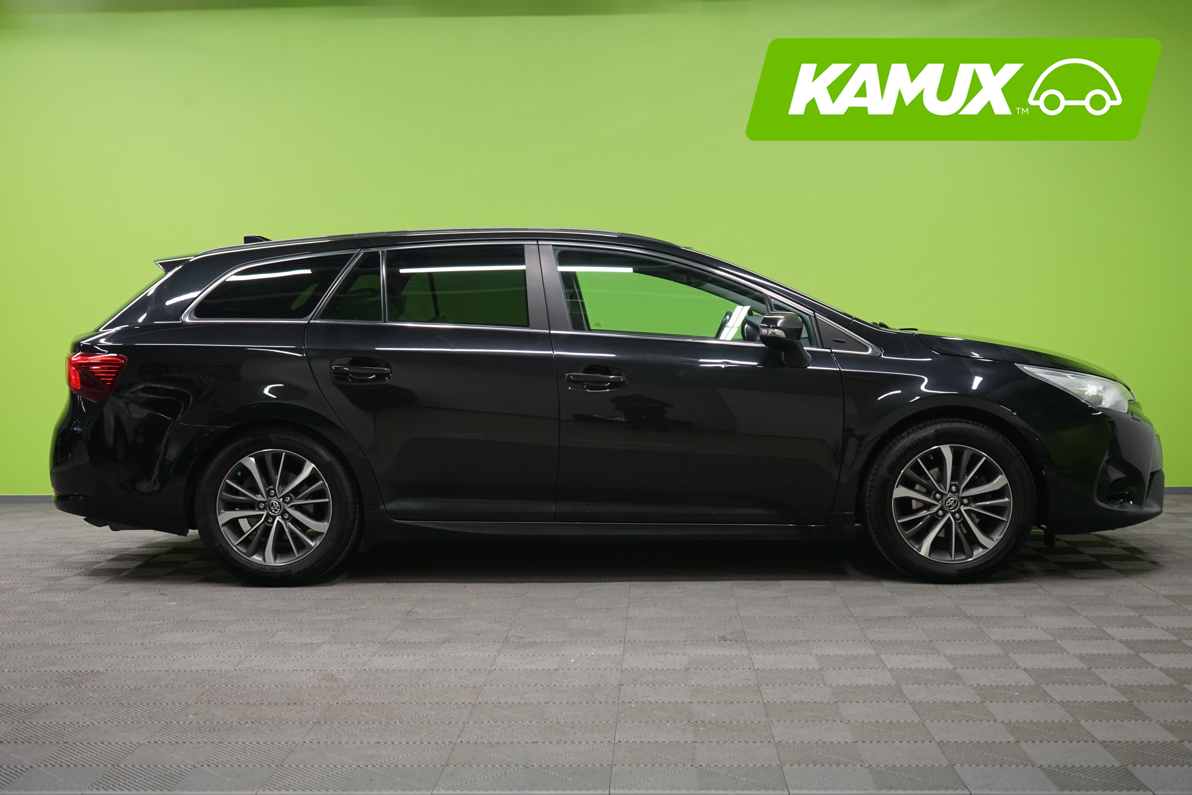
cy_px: 398
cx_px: 596
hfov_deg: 45.4
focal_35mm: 43
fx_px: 1424
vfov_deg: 31.2
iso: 1250
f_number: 5.6
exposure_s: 1/50
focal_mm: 43
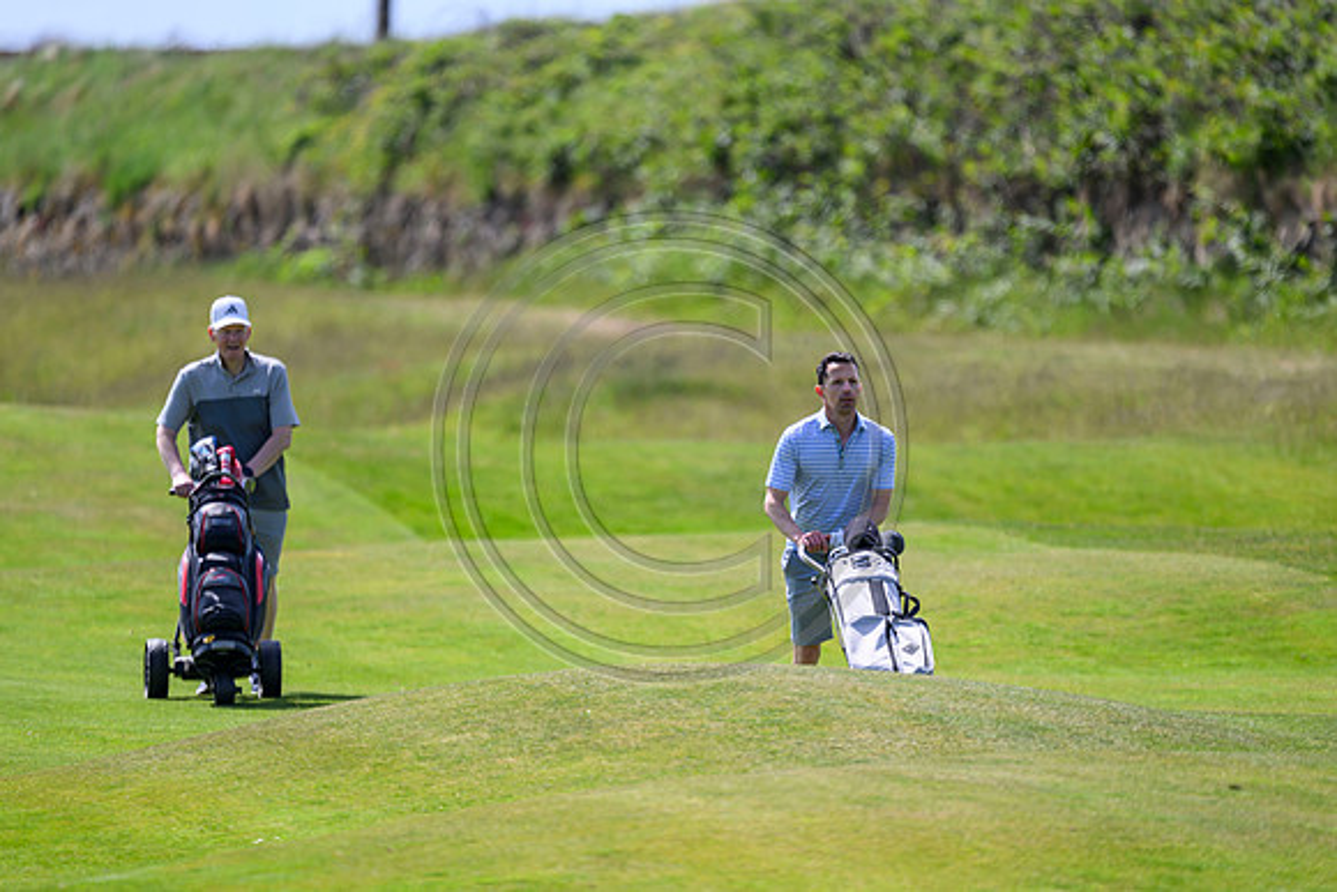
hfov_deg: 3.7
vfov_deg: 2.5
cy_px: 446
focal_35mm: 560
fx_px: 20802
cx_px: 668
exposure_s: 1/3200
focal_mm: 560
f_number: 4
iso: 500
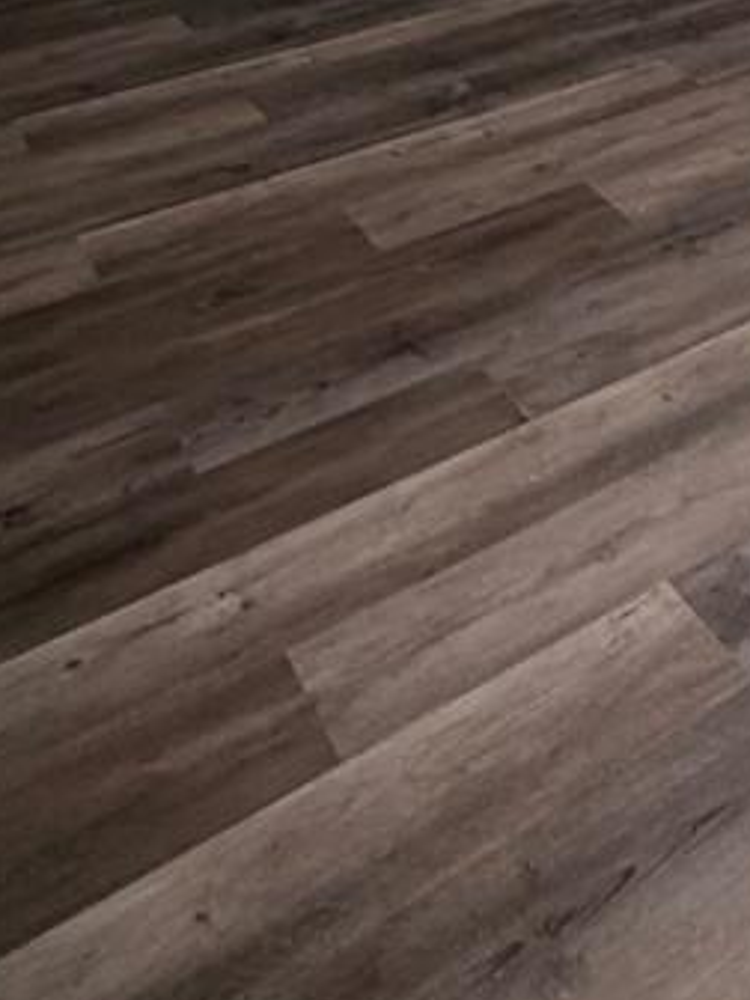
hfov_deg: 27.0
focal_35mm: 50
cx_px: 798
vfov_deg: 30.8
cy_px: -265
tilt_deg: -11.7
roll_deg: -1.3
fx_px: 1444
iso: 125
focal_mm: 2.22
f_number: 2.2
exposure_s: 1/120
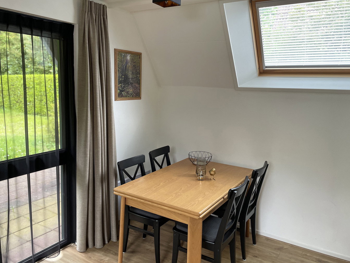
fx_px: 293
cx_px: 170
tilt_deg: -8.2
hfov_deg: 61.6
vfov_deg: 48.2
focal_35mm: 29
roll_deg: -1.1
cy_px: 124
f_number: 1.6
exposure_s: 1/121
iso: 125
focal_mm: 4.2
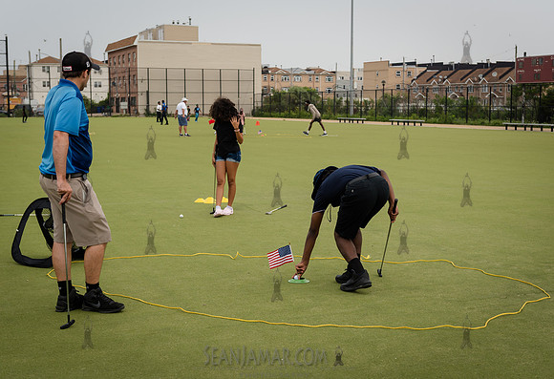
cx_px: 310
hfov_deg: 35.8
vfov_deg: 24.9
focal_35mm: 55
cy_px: 205
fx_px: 857
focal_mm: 48
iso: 200
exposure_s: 1/1250
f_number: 4
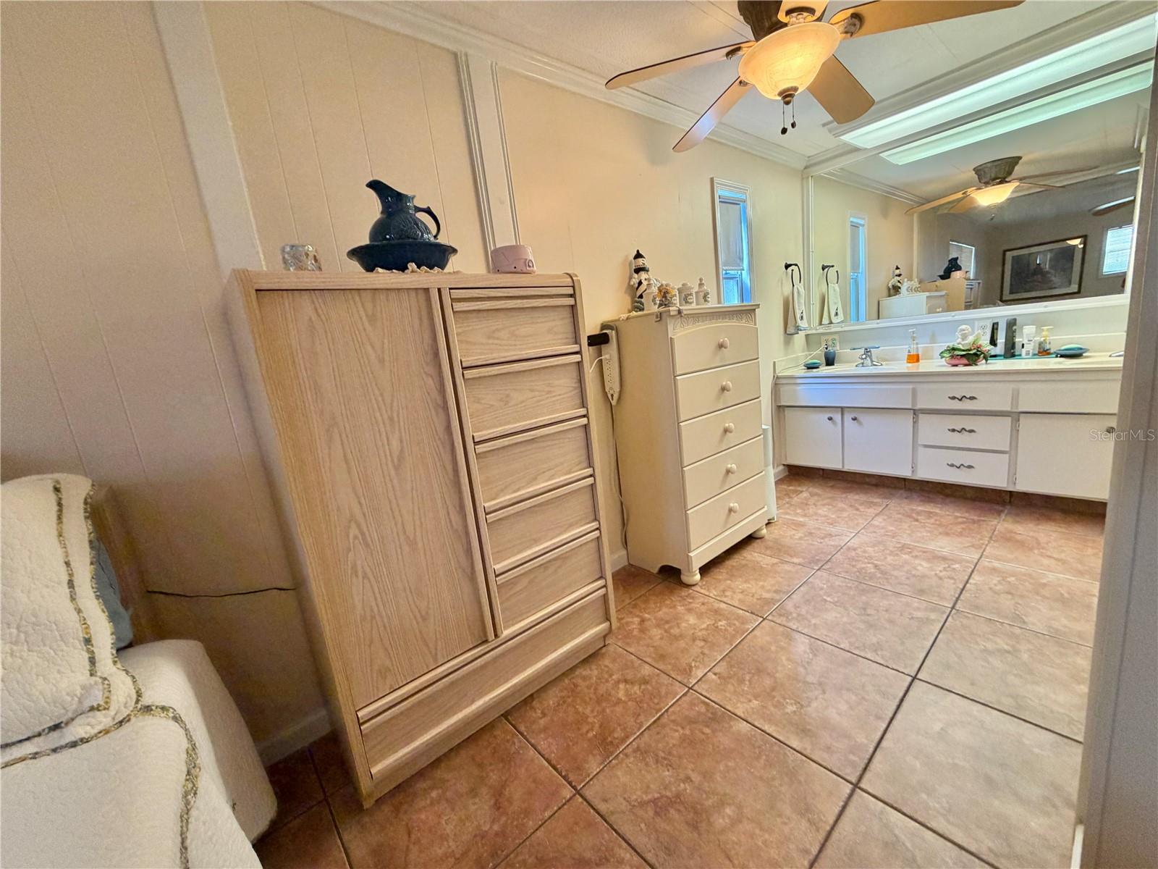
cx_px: 579
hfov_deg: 102.1
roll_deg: +6.5
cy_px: 434
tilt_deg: -10.8
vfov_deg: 85.7
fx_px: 468
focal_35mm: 14
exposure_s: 1/60
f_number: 2.2
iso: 200
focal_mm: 2.22
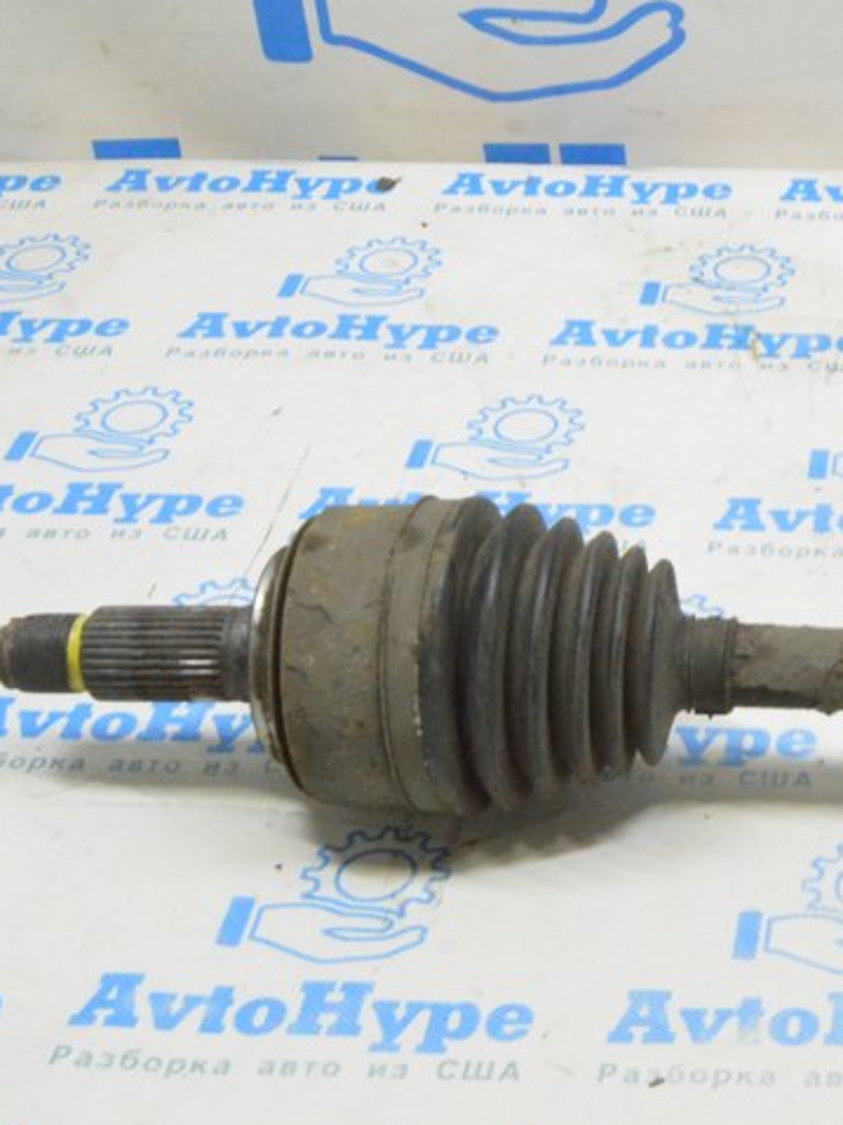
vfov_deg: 26.2
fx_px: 2404
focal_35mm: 74
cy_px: 417
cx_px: 1059
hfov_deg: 18.6
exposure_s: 1/15
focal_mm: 24
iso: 6400
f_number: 20
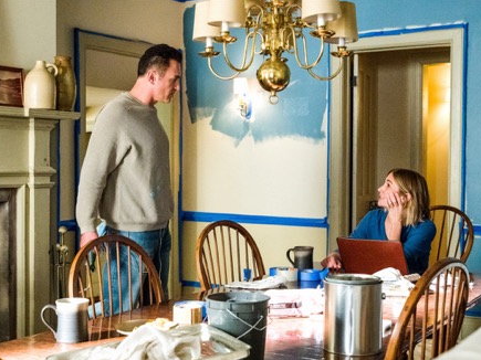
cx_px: 232
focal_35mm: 53
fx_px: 736
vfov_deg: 27.5
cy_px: 183
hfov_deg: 36.2
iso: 8000
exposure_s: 1/100
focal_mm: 32
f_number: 4
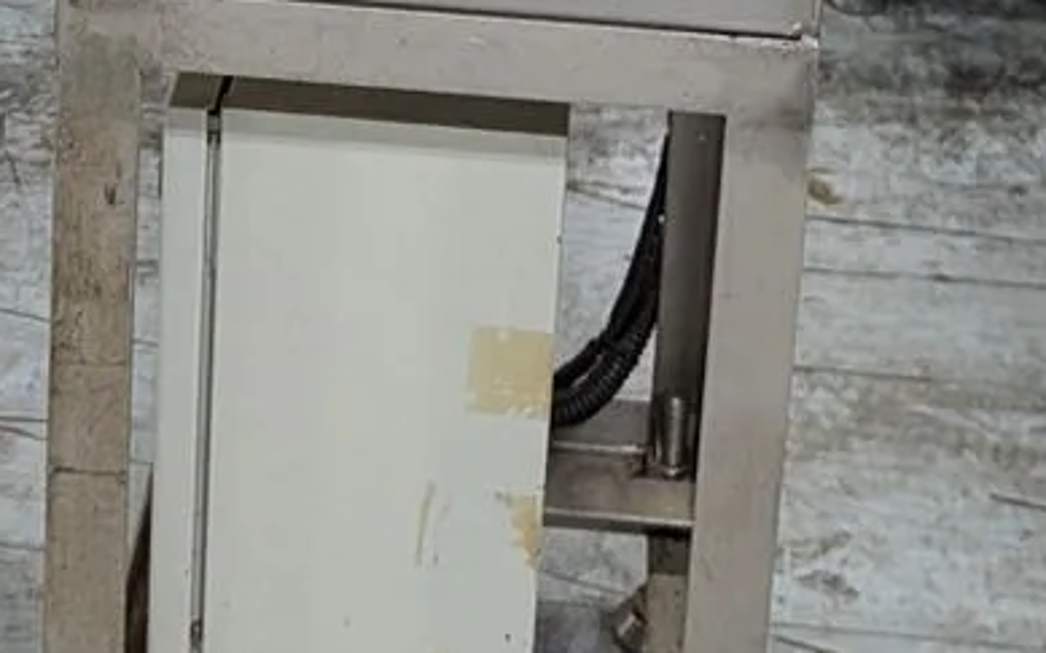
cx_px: 428
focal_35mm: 94
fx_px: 2679
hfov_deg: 22.1
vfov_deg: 12.4
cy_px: -599
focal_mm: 6.9
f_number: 1.68
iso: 169
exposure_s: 1/125
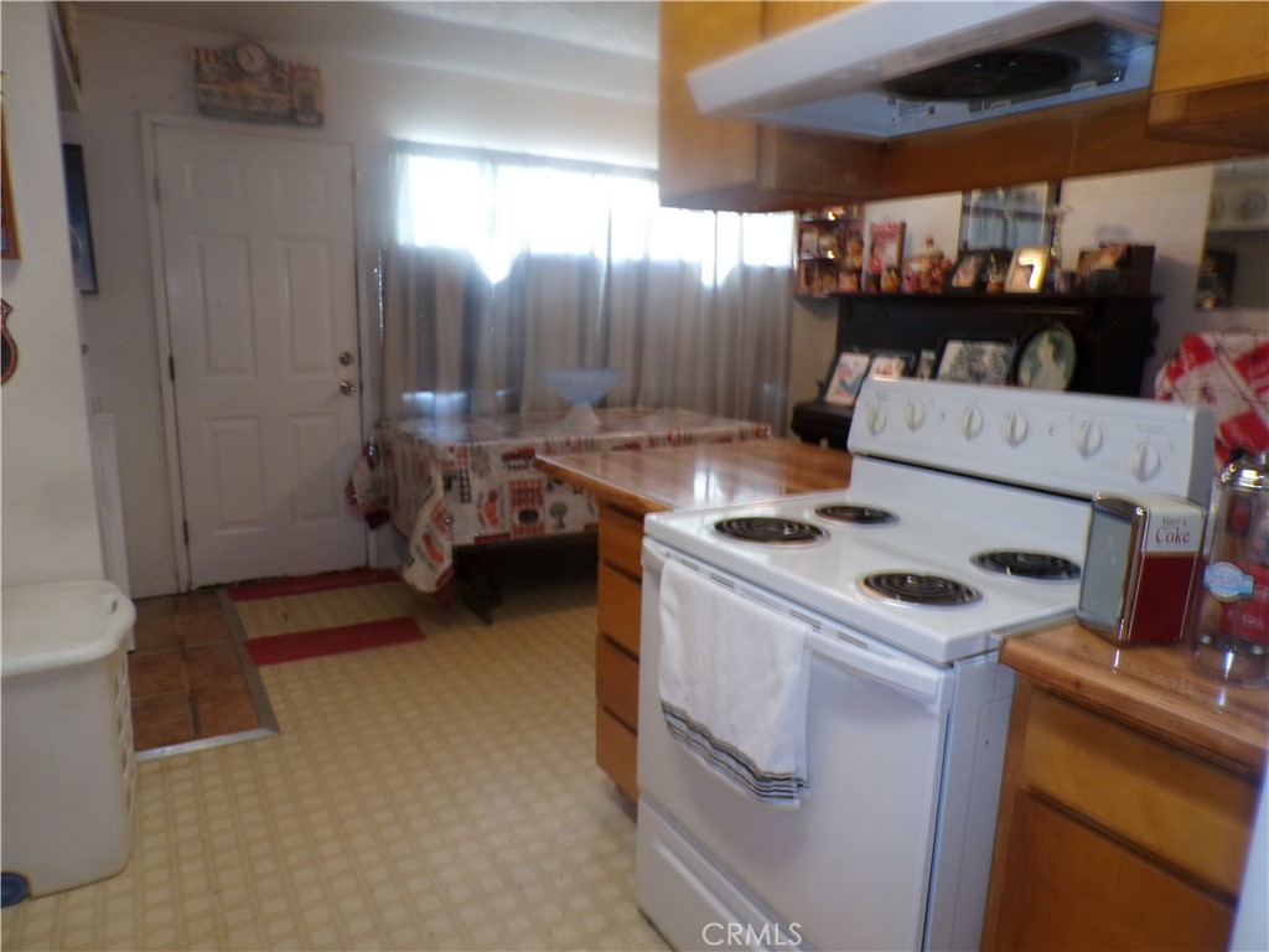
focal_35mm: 24
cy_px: 476
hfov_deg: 71.6
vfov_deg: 56.8
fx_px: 880
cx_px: 634
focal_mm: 4.3
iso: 200
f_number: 3
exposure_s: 1/17
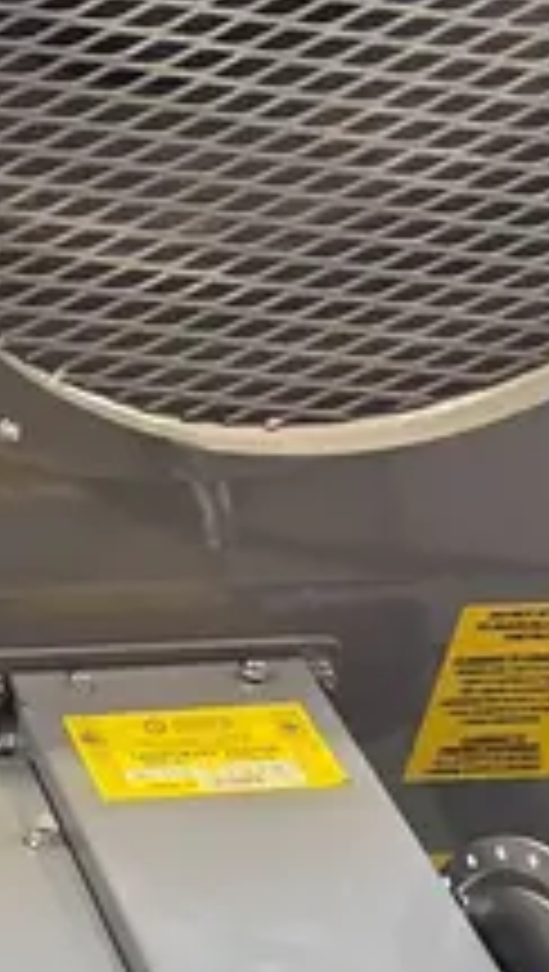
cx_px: -562
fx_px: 2477
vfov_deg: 22.2
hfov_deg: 11.4
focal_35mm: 96
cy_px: 565
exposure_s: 1/60
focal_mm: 5.1
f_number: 1.6
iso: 250
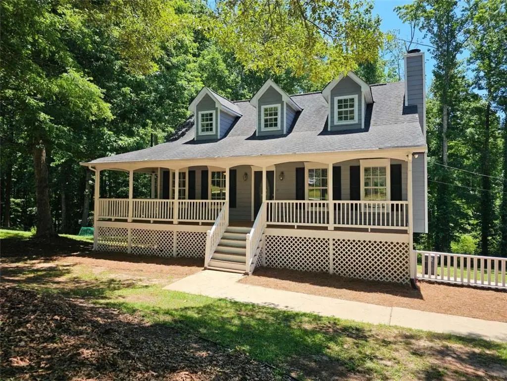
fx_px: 337
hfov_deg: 73.9
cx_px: 254
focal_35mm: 23
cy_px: 190
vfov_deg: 58.9
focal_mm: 6.3
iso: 10
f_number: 1.7
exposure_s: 1/305
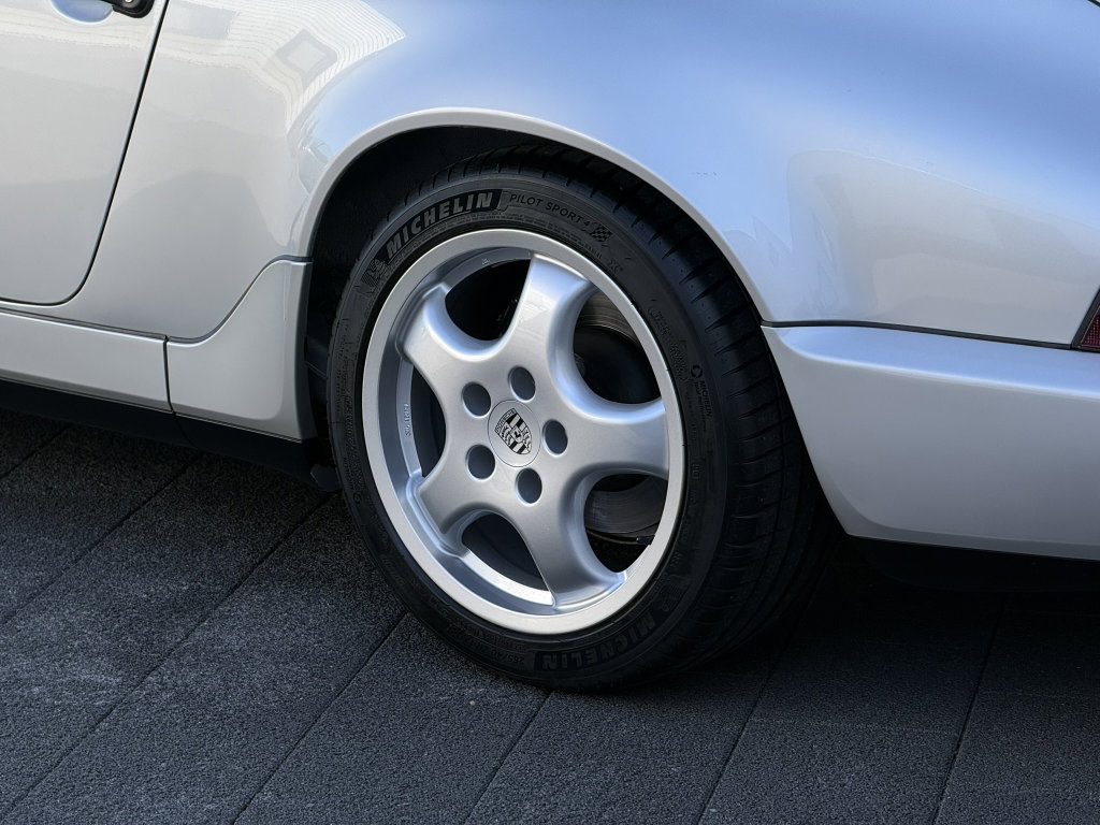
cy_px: 412
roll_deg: -0.5
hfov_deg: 16.4
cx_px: 550
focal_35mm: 120
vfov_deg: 12.3
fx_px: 3813
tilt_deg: -14.4
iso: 50
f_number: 2.8
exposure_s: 1/421
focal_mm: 15.66
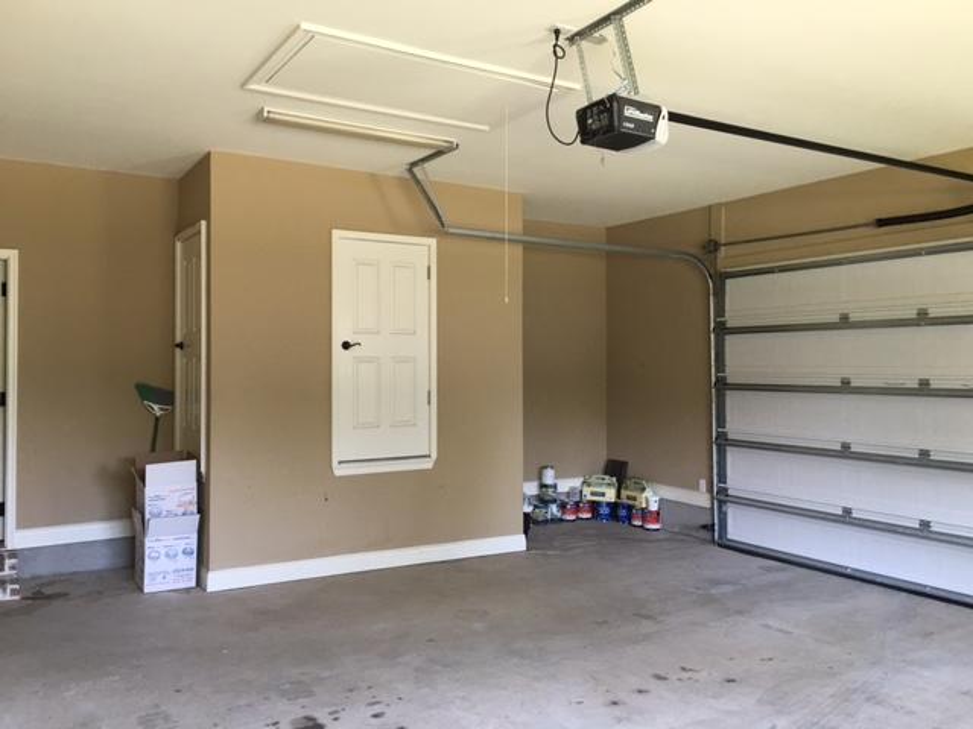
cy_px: 364
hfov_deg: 61.7
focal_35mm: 29
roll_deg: -0.6
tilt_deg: +0.8
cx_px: 486
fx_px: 815
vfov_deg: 48.2
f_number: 2.2
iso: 32
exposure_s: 1/15
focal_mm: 4.15
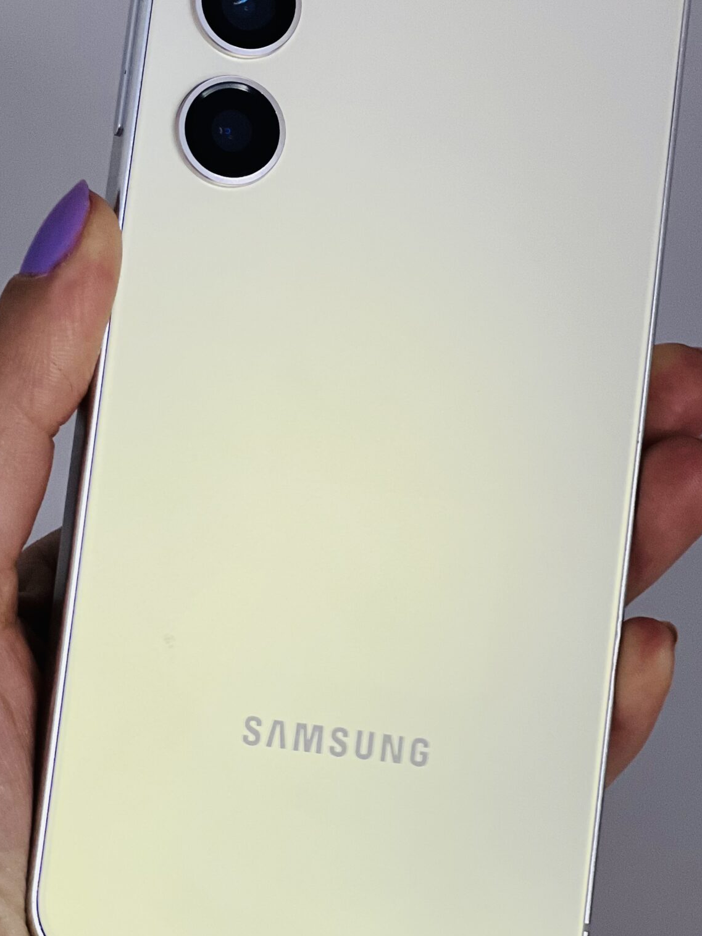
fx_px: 3515
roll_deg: +11.4
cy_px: 435
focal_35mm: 130
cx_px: 281
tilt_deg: -17.2
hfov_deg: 11.4
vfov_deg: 15.2
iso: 160
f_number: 2.8
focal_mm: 9
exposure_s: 1/54
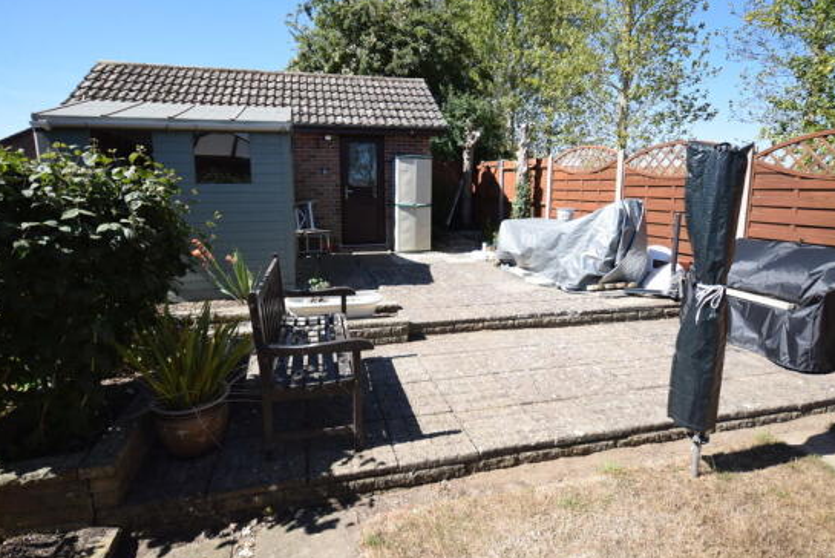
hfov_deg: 90.0
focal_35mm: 18
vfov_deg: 67.3
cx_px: 420
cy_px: 251
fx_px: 418
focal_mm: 10
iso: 400
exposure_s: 1/1250
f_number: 5
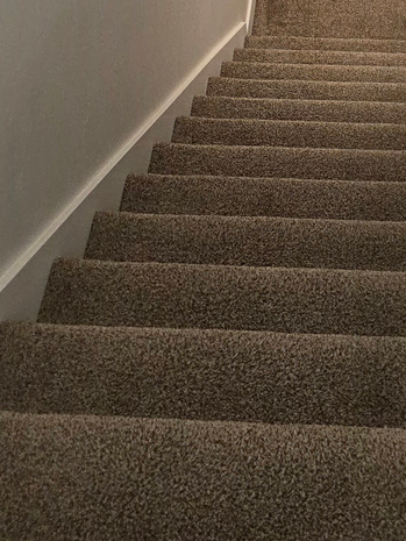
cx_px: 315
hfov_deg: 19.2
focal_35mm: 76
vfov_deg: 20.7
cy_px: -332
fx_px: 1188
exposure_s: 1/120
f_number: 1.7
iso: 200
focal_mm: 6.3
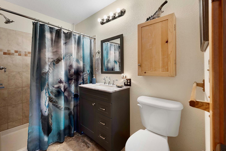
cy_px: 75
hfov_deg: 100.2
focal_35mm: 15
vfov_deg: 77.3
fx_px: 94
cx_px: 105
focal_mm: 14
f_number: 8
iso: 100
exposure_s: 1.6
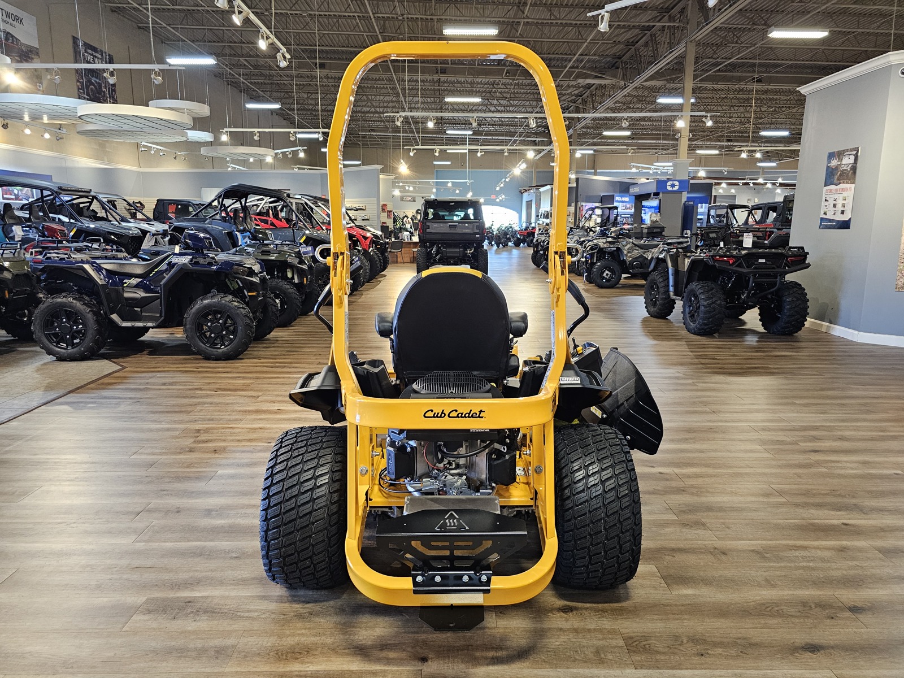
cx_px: 452
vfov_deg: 58.9
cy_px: 339
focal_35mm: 23
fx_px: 601
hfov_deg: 73.9
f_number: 1.7
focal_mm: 6.3
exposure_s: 1/120
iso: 800
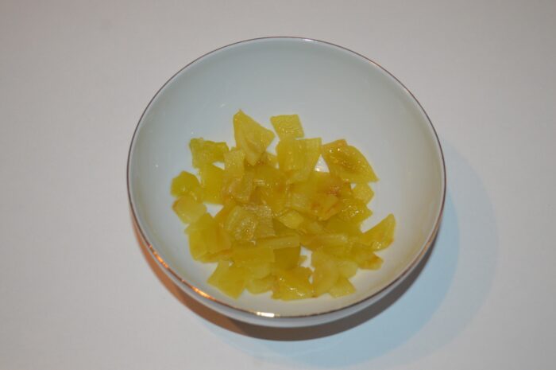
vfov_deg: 23.7
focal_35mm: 57
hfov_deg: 35.1
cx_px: 278
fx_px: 879
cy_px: 185
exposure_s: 1/60
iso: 720
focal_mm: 38
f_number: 5
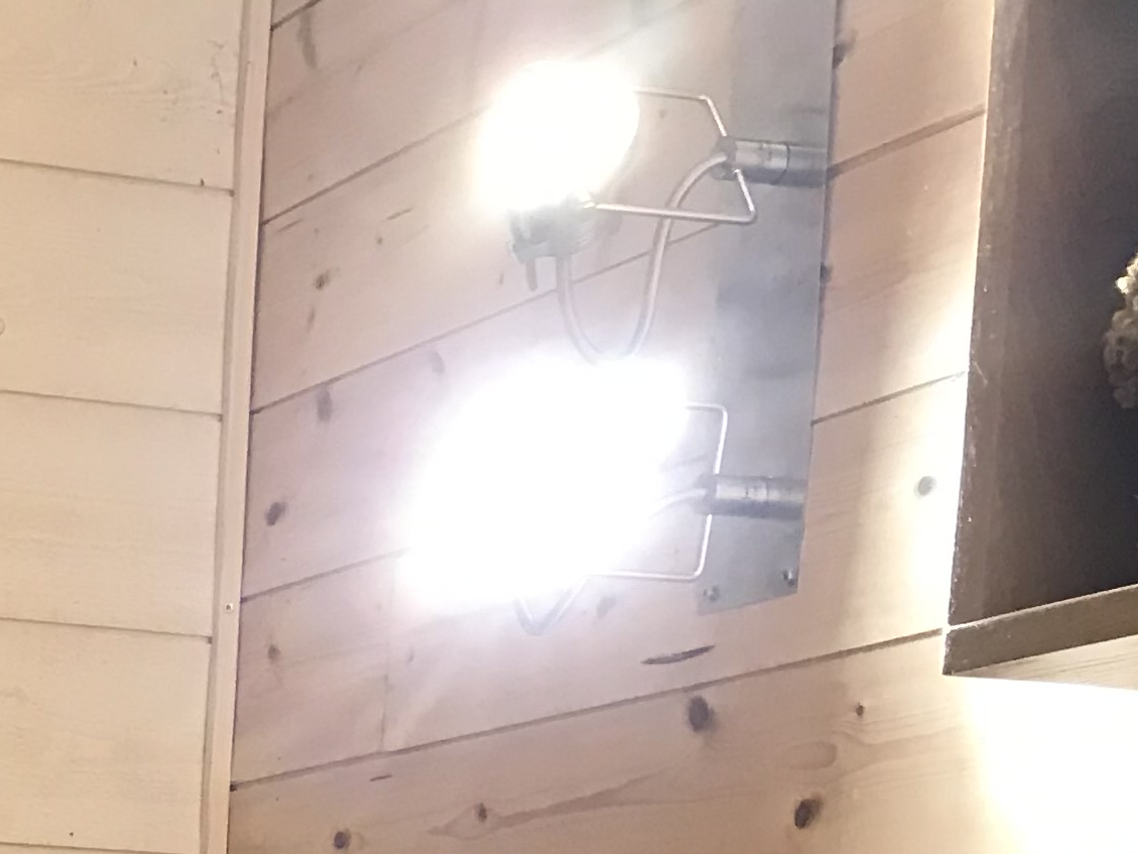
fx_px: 3288
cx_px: -723
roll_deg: +0.1
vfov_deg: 13.4
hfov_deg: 17.1
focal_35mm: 100
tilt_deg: -6.0
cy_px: 1519
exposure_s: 1/17
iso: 40
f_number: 1.8
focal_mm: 3.99
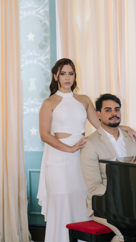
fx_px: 577
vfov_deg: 23.7
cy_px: 122
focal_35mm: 90
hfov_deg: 13.4
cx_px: 81
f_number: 3.2
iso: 320
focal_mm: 85
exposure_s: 1/200
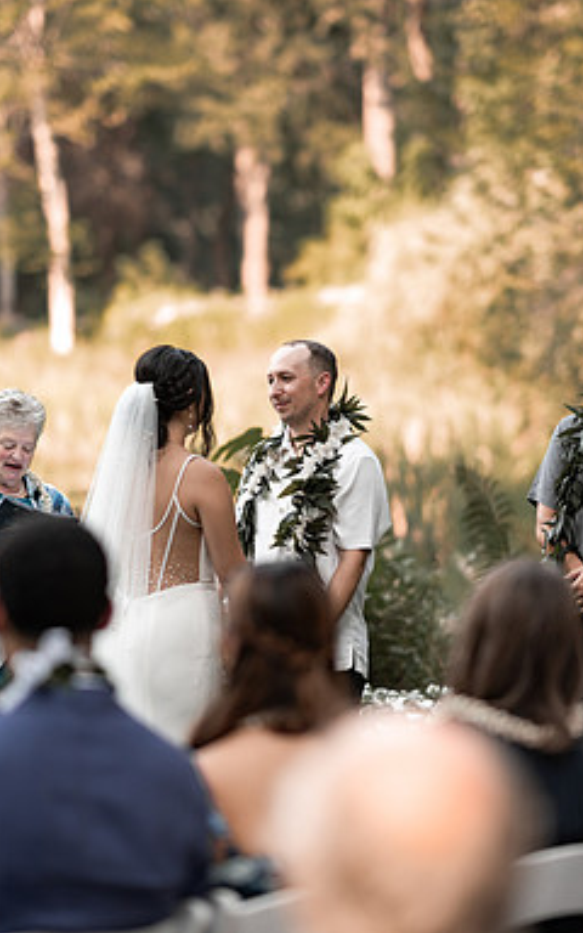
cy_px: 468
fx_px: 3330
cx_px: 292
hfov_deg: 10.0
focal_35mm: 131
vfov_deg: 15.9
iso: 100
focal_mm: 85
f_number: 1.4
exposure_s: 1/1250
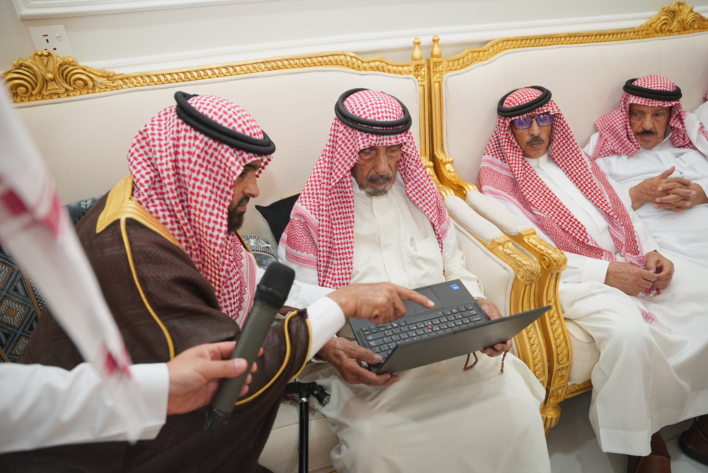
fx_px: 472
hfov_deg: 73.7
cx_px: 354
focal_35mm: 24
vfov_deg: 53.2
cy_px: 236
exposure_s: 1/200
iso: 800
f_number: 3.2
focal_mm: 24
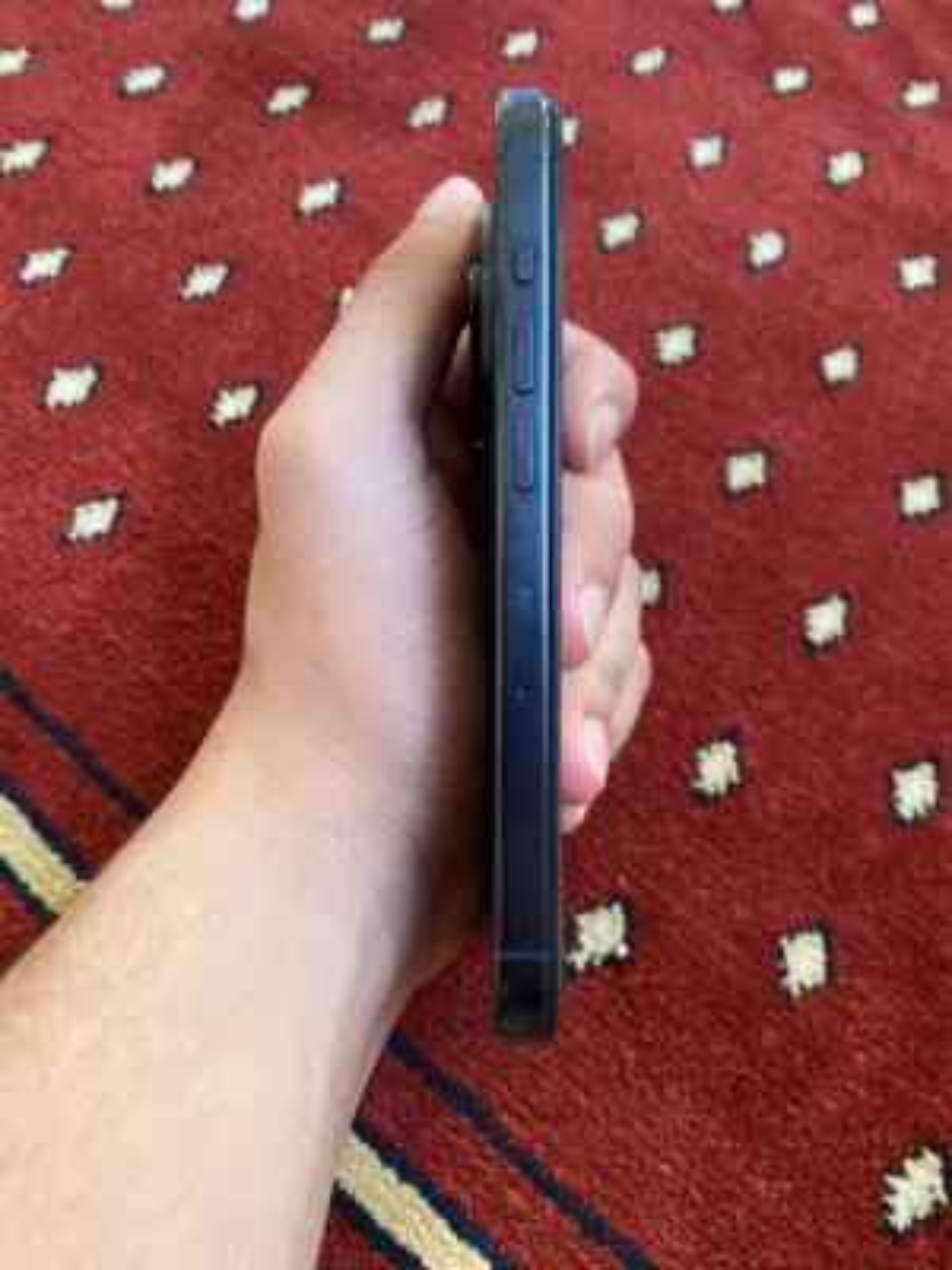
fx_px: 953
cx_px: 476
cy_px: 635
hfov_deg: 53.1
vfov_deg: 67.3
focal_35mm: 26
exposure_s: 1/30
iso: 400
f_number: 1.8
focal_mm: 4.25
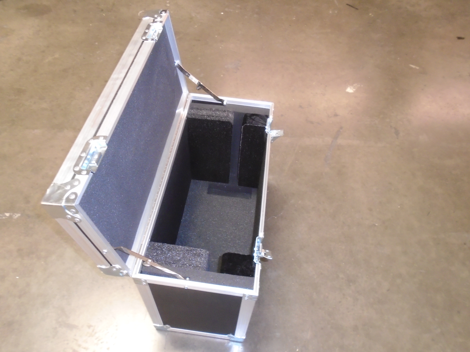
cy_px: 176
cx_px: 235
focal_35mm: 26
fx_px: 353
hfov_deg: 67.3
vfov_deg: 53.1
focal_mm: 4.6
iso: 400
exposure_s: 1/30
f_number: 3.2
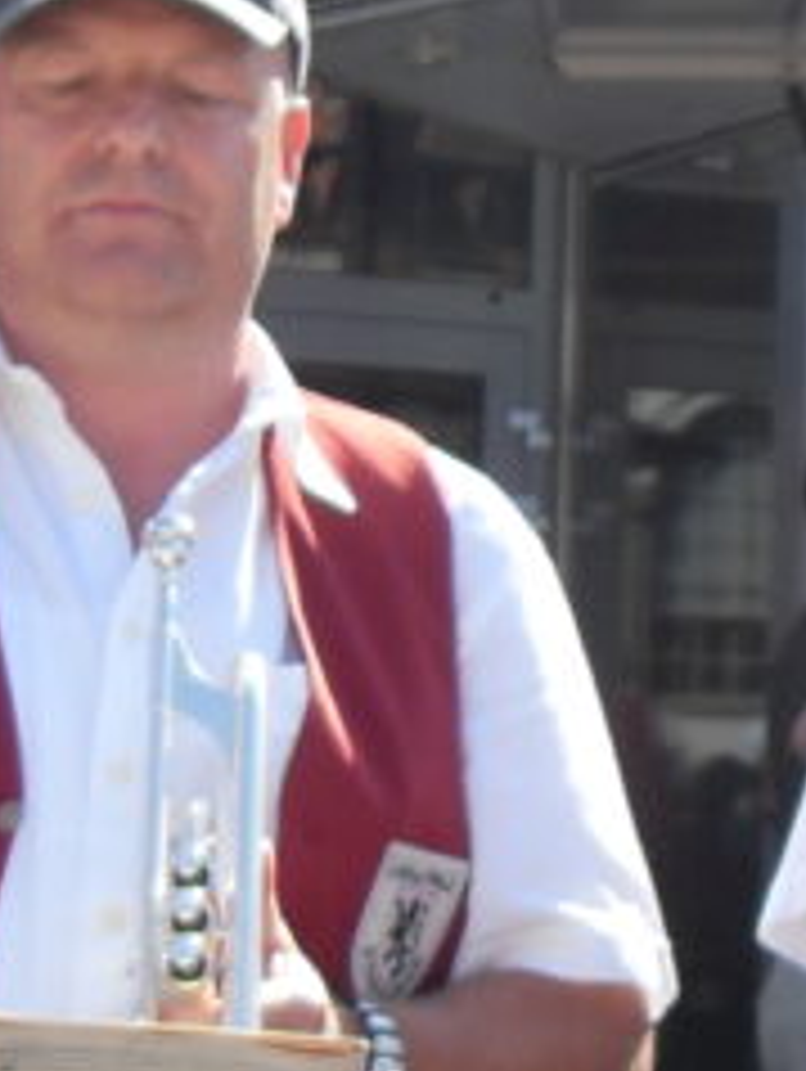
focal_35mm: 146
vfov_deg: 13.5
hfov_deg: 9.9
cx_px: 1171
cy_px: 747
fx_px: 4525
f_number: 7
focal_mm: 6.3
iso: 80
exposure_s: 1/90
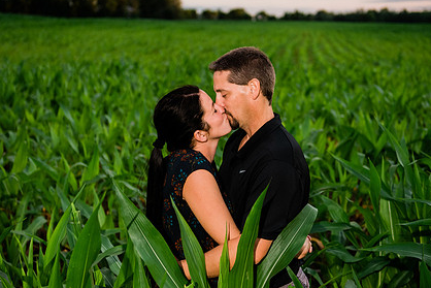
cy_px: 127
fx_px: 802
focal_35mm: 67
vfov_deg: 20.3
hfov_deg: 30.1
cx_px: 216
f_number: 2.8
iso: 400
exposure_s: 1/640
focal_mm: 44
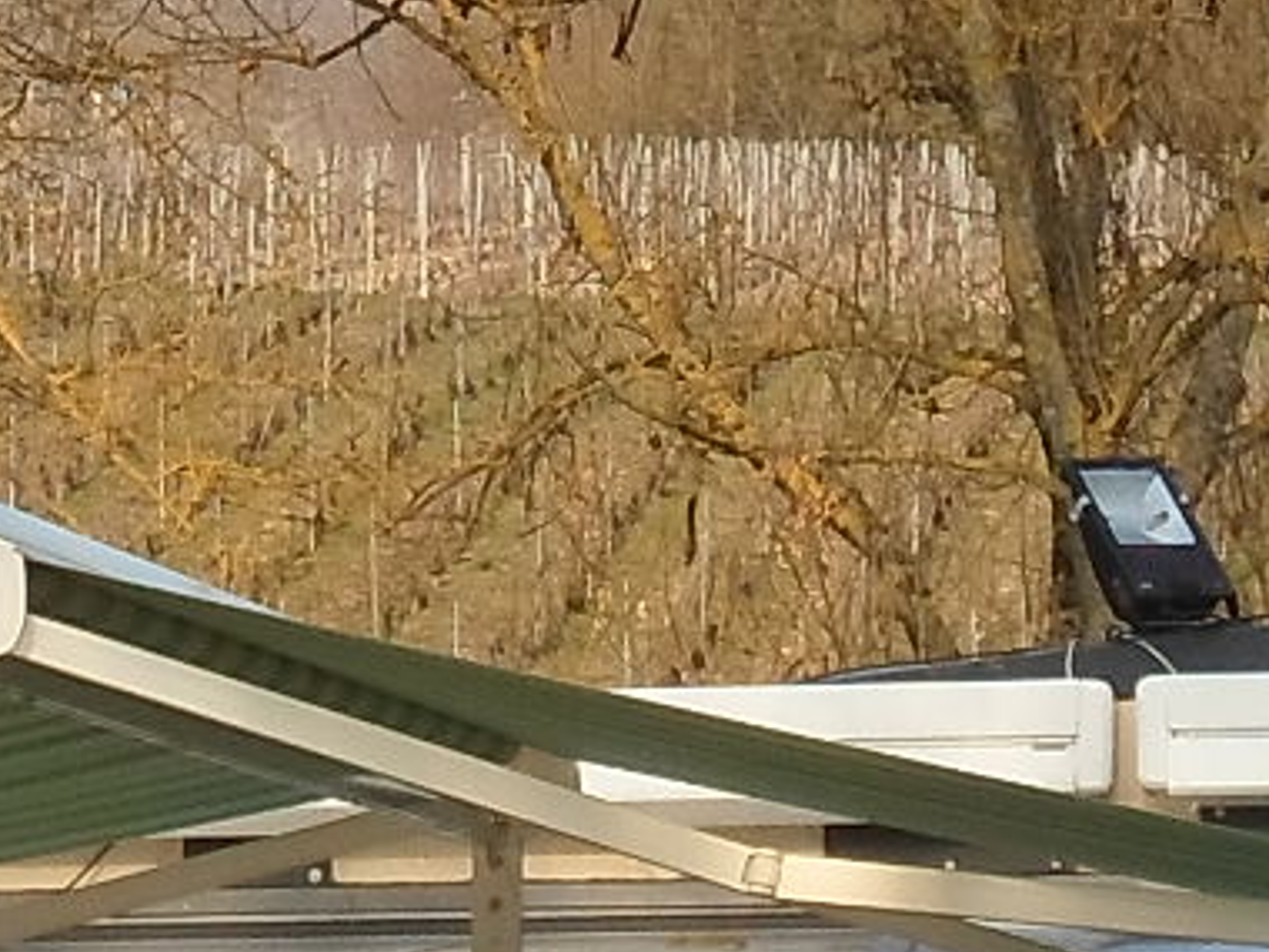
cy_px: 521
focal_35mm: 368
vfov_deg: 4.0
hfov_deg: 5.4
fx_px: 13491
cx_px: -83
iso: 80
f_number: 3.6
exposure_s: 1/350
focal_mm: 9.7
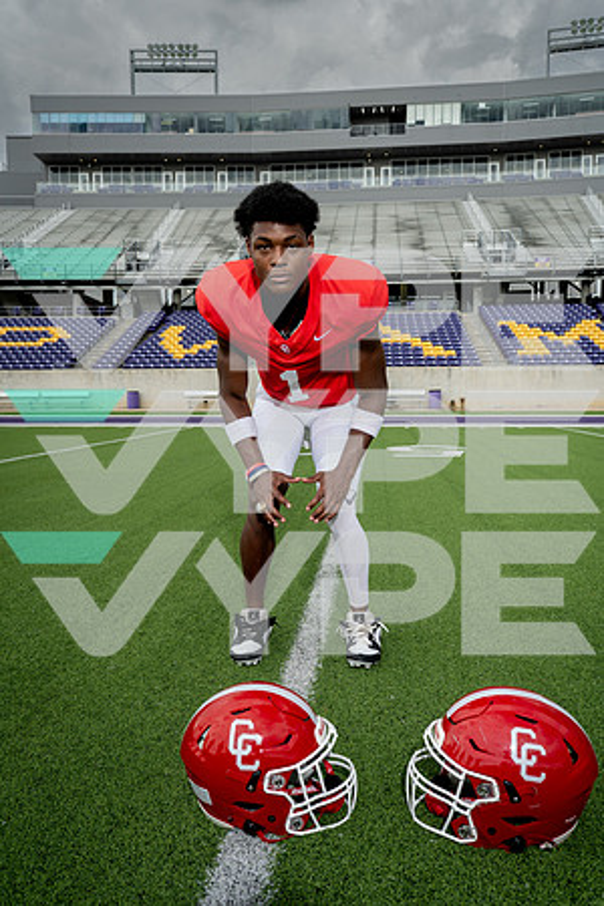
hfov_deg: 46.4
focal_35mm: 28
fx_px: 705
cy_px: 453
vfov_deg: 65.5
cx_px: 302
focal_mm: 28
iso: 640
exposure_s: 1/250
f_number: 5.6
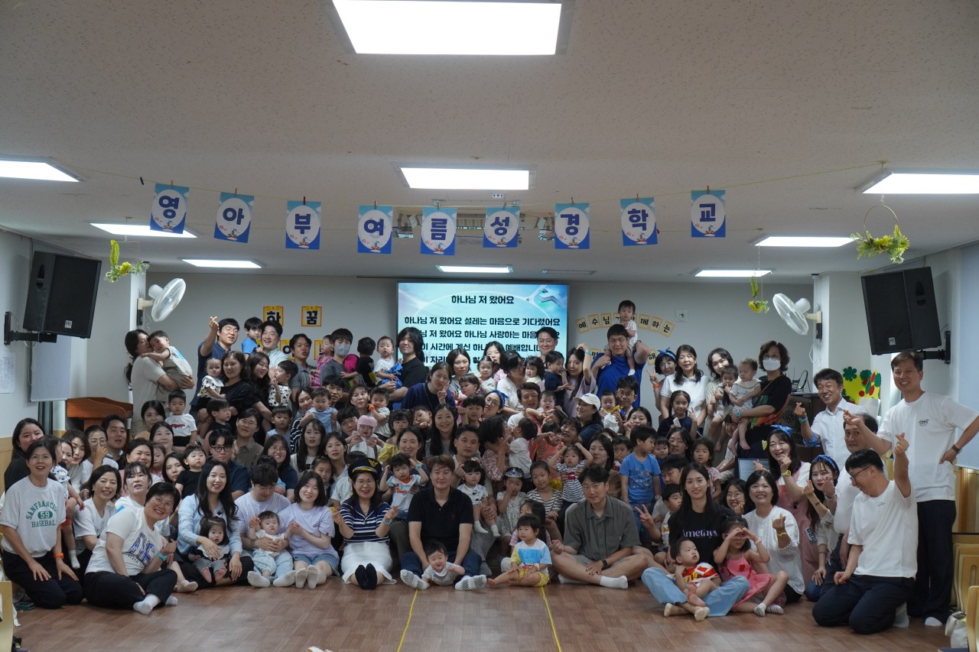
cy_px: 326
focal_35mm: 52
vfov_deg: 25.7
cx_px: 490
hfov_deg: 37.9
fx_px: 1427
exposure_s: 1/160
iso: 800
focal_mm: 35
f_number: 4
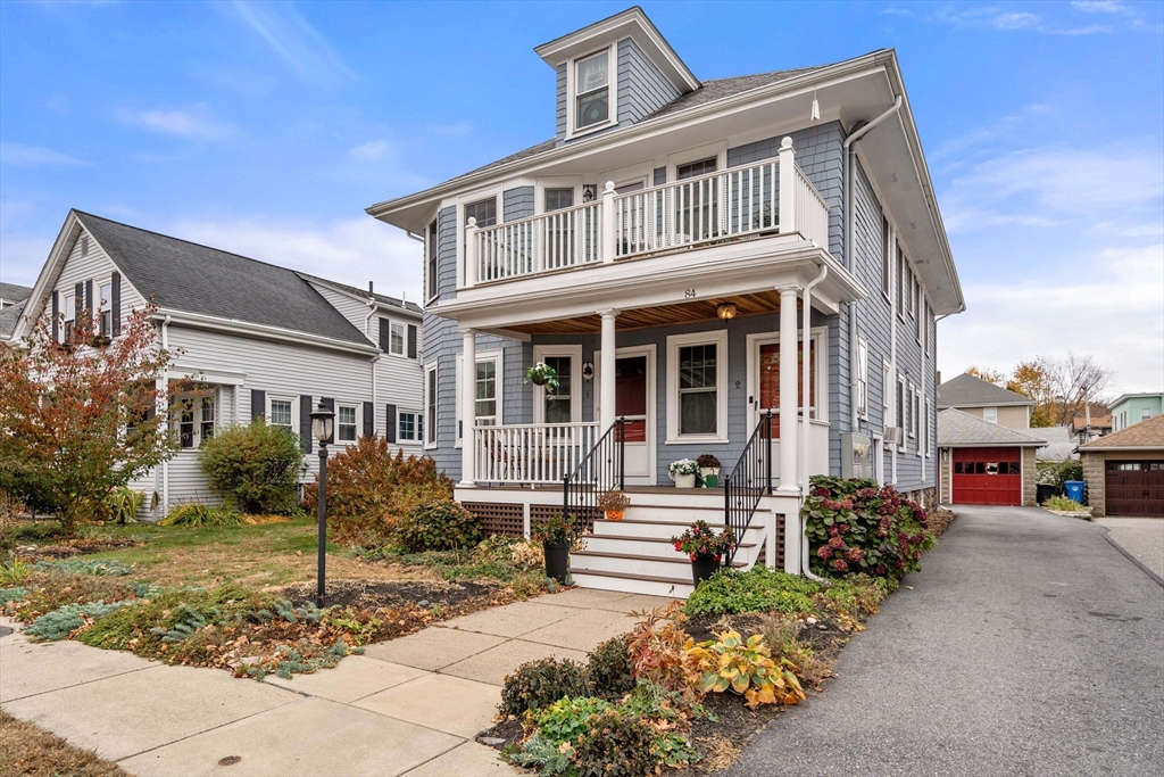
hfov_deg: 86.9
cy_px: 388
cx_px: 582
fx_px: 614
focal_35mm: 19
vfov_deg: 64.6
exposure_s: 1/250
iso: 320
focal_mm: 19
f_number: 7.1
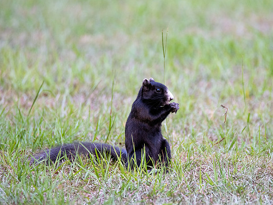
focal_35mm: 1046
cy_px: 107
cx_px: 179
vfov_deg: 1.4
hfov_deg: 1.9
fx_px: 8251
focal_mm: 600
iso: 1250
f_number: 6.3
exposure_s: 1/500
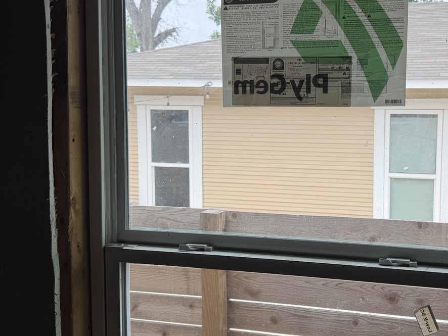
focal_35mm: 39
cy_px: 160
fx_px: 505
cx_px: 295
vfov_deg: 36.8
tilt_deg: -6.9
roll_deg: -0.4
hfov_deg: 47.2
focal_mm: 6.76
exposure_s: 1/637
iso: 80
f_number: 1.78
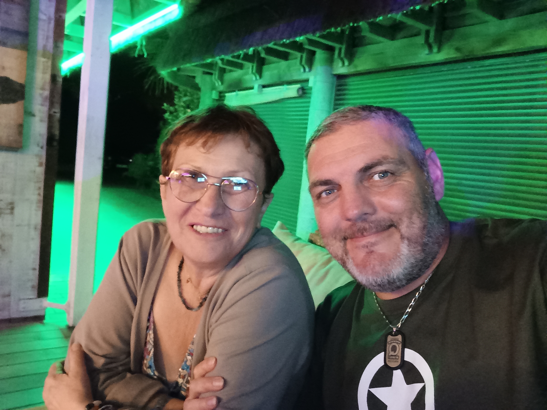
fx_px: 458
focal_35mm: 29
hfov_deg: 61.7
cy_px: 205
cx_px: 274
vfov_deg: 48.2
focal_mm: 3.82
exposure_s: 1/25
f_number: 2
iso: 6853
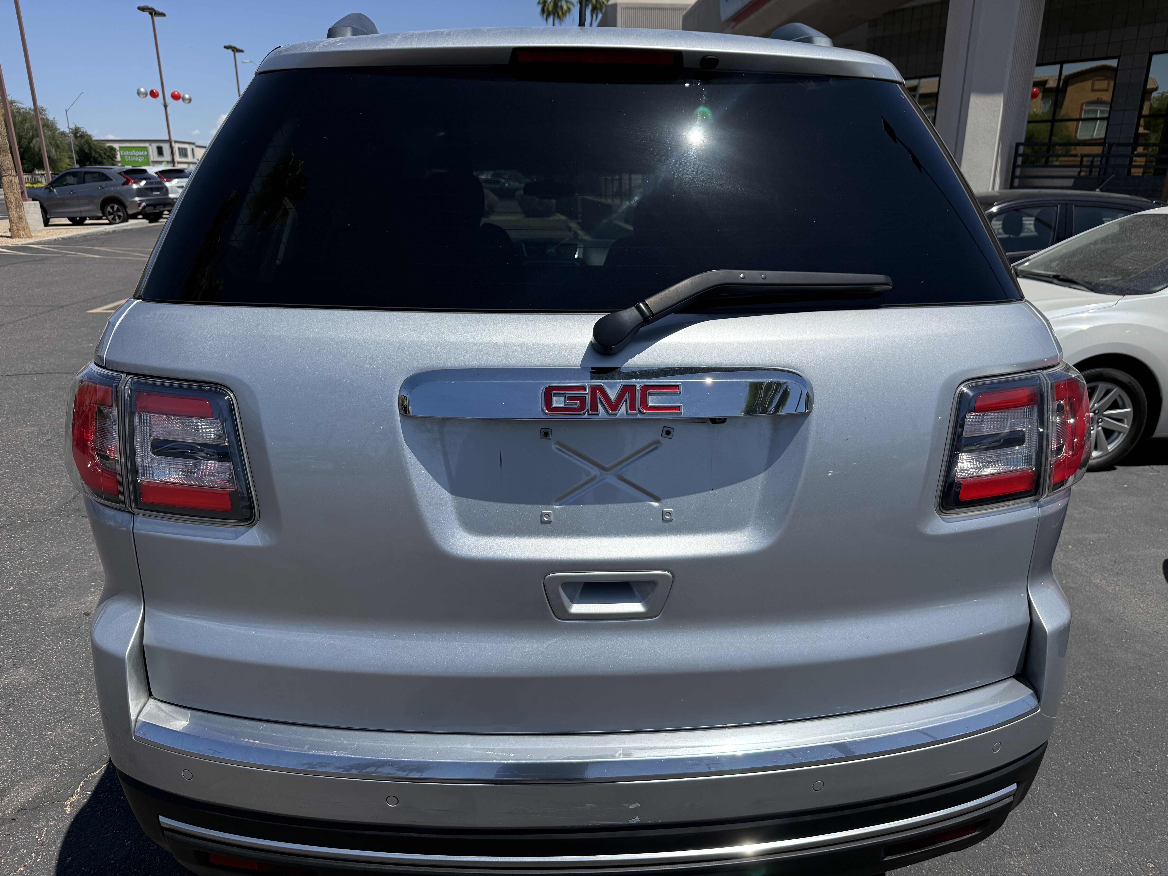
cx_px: 584
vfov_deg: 56.8
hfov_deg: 71.6
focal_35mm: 24
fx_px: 810
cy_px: 438
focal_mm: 6.76
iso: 100
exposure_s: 1/8130
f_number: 1.78
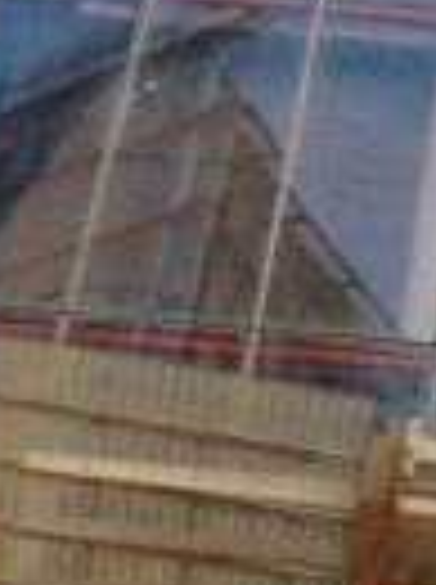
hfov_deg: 8.4
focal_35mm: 163
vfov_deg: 10.5
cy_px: -788
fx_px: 2746
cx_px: 1025
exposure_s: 1/17
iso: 400
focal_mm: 4.12
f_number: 2.4
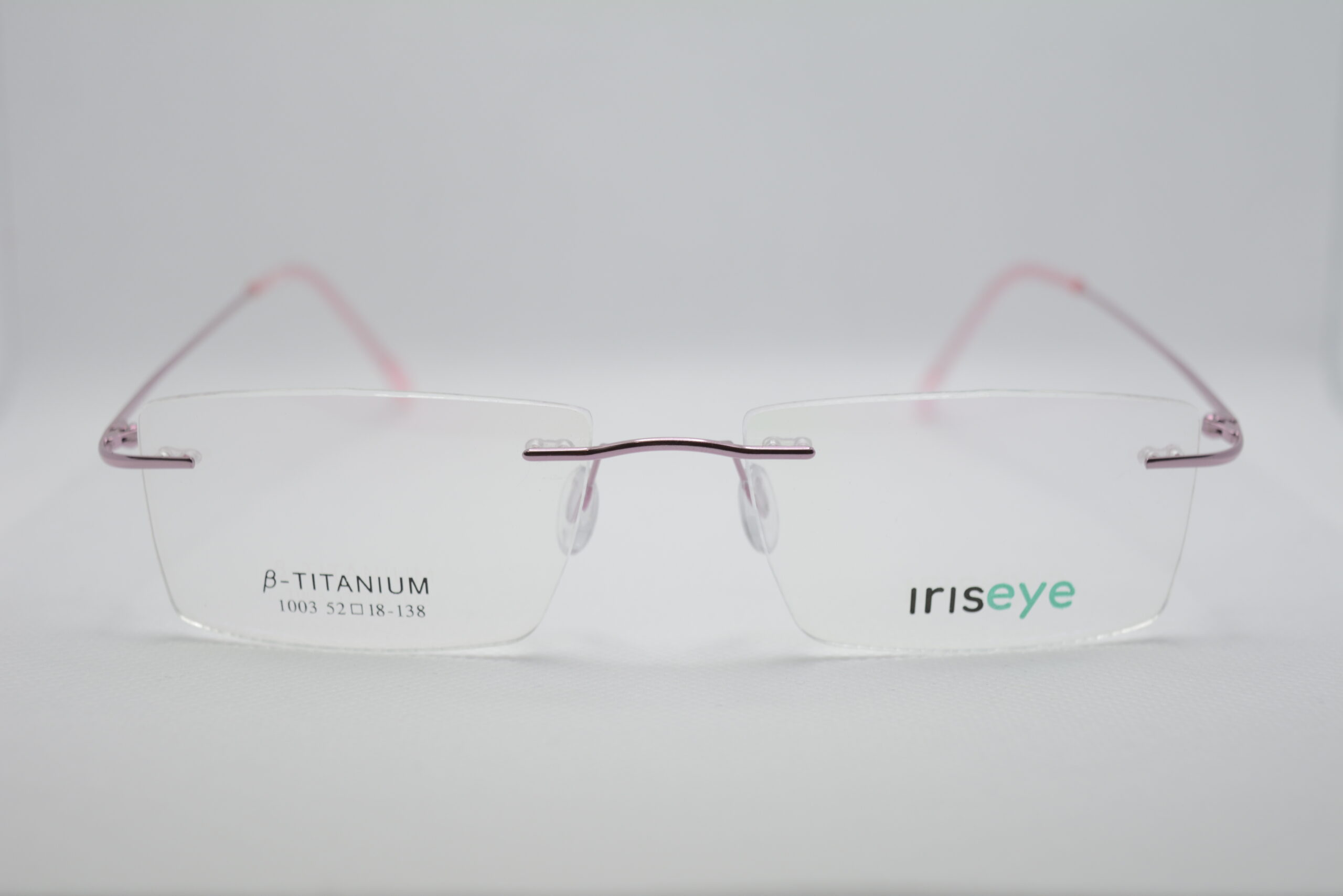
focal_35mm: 68
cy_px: 448
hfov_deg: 29.9
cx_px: 672
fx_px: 2518
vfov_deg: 20.2
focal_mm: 45
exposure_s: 1/125
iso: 250
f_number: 5.6
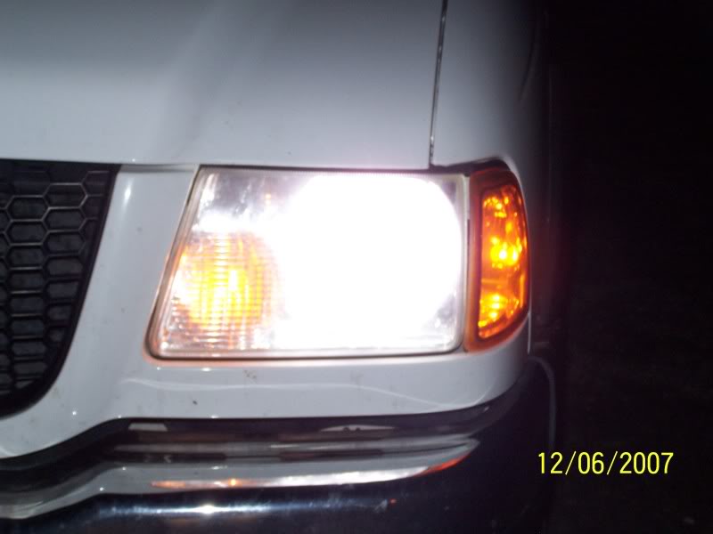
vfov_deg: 19.6
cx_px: 356
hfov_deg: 26.0
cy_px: 267
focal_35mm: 75
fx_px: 1545
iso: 140
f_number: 3.2
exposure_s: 1/90
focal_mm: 12.4
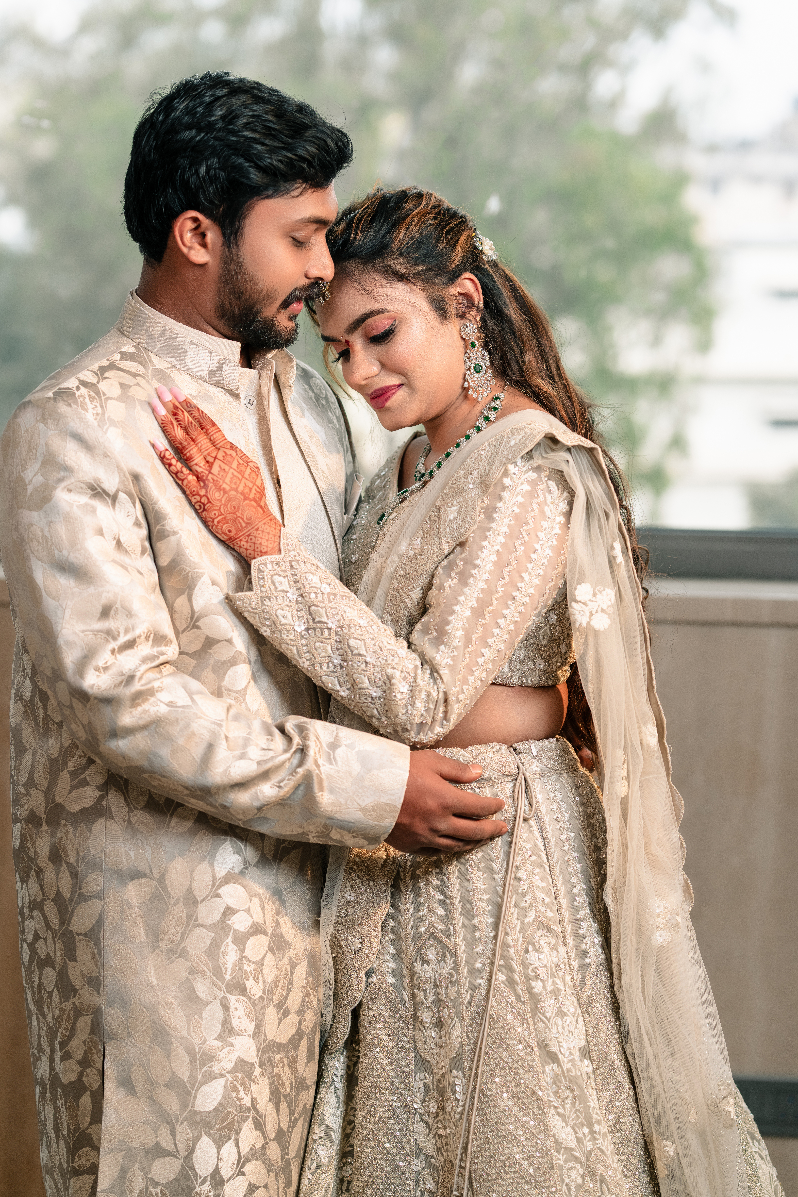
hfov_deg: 16.1
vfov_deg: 23.9
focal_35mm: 85
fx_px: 2826
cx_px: 399
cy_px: 598
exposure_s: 1/500
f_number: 2.8
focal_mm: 85
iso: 320
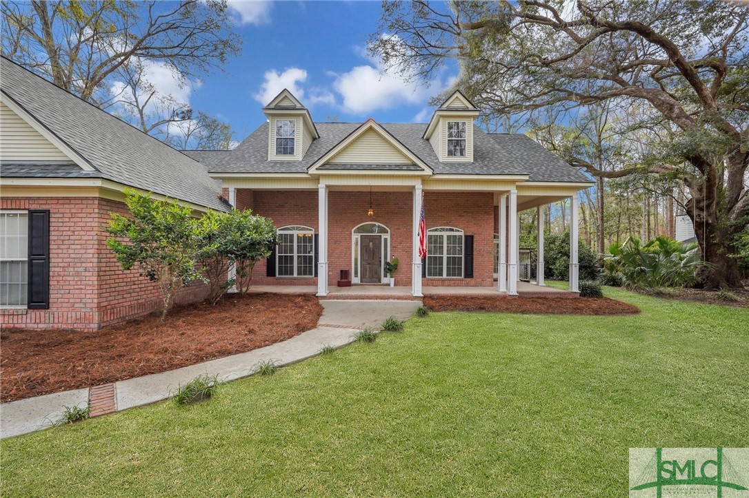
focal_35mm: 16
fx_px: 333
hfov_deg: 96.8
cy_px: 249
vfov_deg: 73.7
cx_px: 374
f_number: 9
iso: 400
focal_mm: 16
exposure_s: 1/125
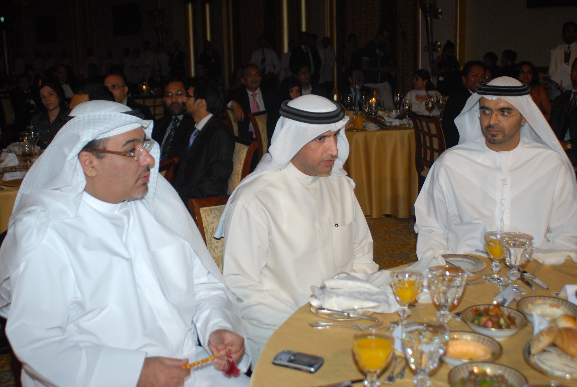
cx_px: 288
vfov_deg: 32.0
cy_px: 194
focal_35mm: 42
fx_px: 674
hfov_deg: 46.3
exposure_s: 1/100
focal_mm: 28
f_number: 3.5
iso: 250
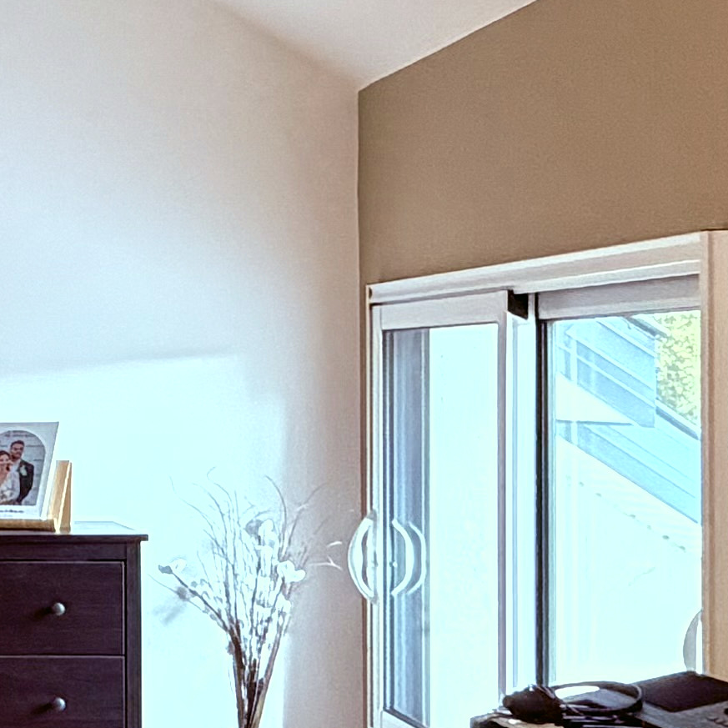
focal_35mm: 81
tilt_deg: -0.4
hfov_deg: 19.3
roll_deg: +0.6
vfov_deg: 21.4
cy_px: 379
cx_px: -294
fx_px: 1927
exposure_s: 1/100
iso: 320
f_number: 2.2
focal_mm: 2.22
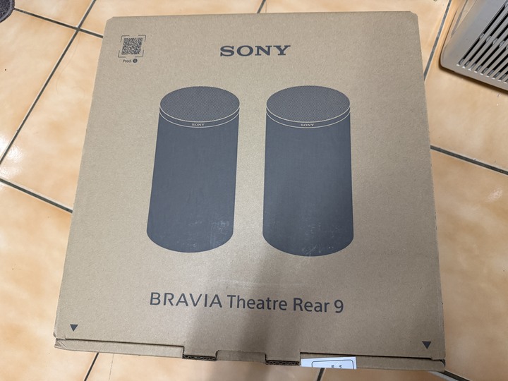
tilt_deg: -74.3
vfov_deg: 56.8
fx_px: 352
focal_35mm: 24
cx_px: 254
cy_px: 190
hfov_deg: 71.6
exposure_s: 1/60
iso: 400
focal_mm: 6.76
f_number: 1.78
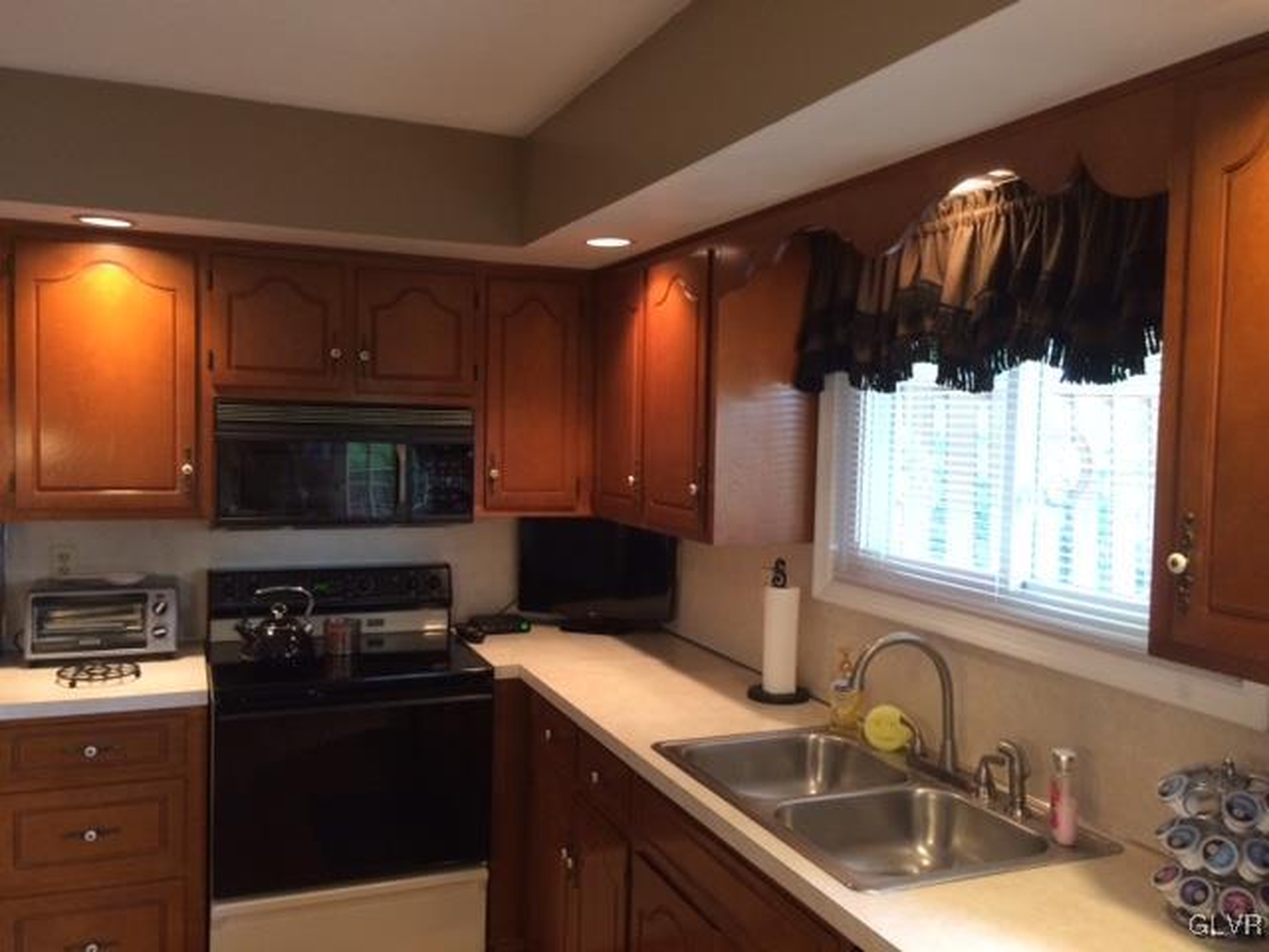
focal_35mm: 29
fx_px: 1063
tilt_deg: -2.6
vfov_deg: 48.2
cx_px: 634
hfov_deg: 61.7
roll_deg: -0.3
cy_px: 476
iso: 160
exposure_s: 1/30
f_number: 2.2
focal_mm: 4.15
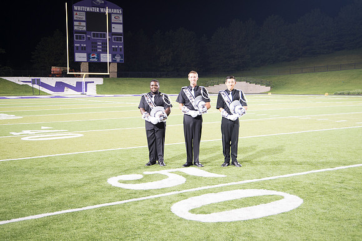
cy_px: 120
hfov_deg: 43.6
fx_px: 452
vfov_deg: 29.8
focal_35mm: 45
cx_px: 181
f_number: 5
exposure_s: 1/20
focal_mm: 45
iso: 1000
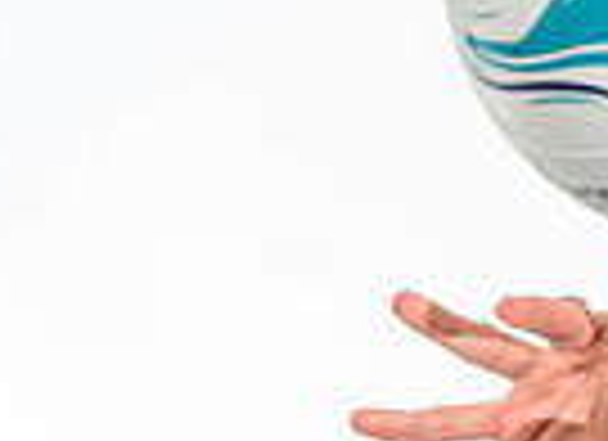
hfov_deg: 2.7
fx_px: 12762
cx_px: 1106
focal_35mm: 735
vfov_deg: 2.0
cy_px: 158
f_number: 5
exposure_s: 1/160
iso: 320
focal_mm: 135
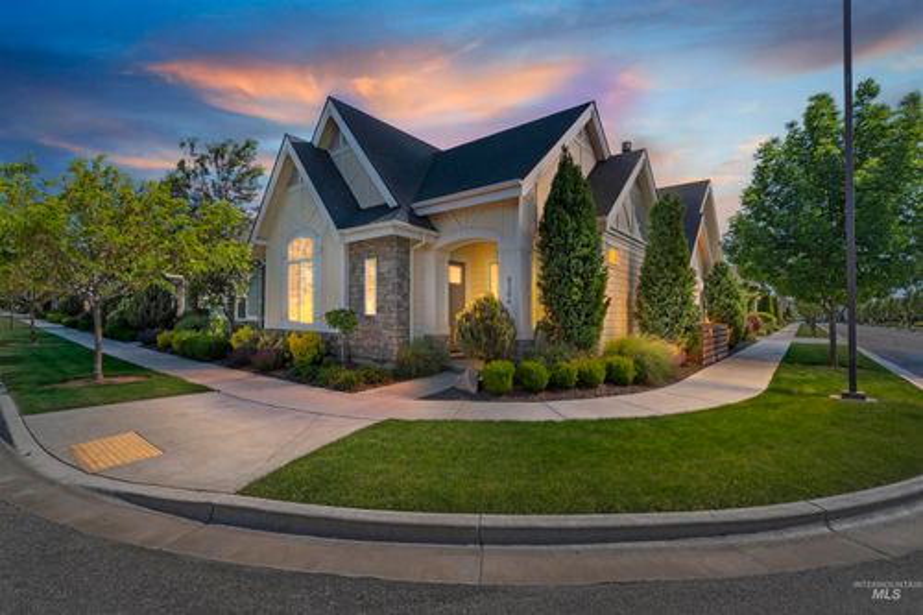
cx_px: 462
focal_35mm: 15
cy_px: 308
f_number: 10
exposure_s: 1/320
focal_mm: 15
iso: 320
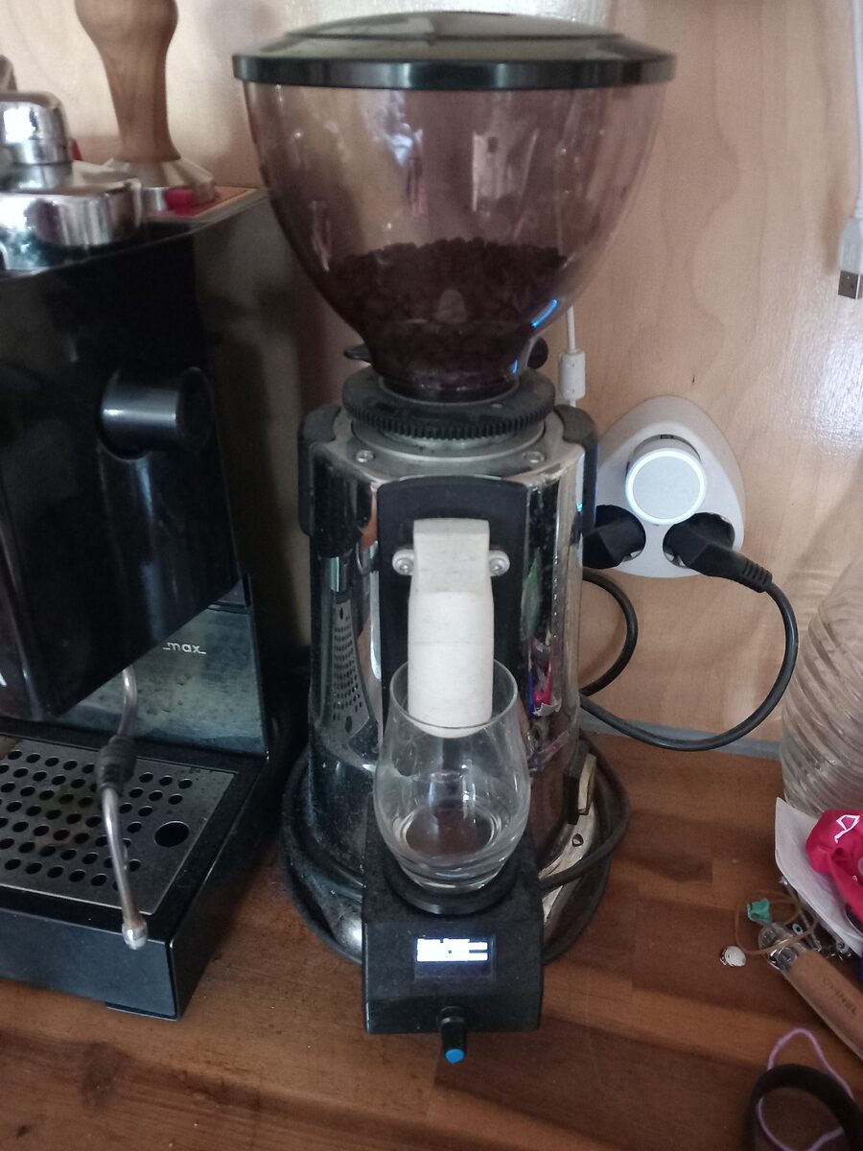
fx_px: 898
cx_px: 432
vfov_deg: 65.3
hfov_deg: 51.4
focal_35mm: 27
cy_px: 576
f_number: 1.8
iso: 1600
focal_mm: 4
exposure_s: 1/14.3
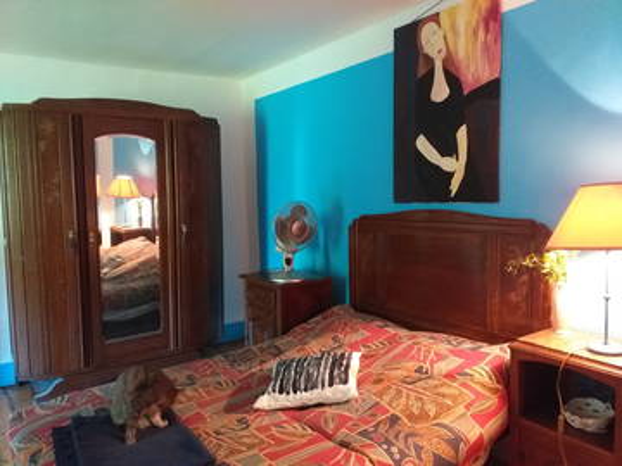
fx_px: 485
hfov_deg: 65.3
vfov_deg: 51.4
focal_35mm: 27
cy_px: 233
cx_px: 311
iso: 500
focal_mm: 3.6
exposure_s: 1/17
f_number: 1.9
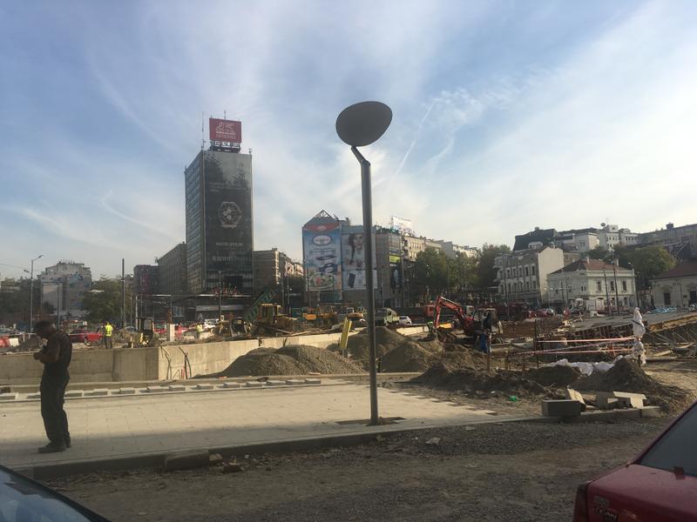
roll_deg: +1.2
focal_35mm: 29
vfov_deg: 48.2
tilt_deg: +6.2
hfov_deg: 61.7
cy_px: 261
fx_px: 584
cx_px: 348
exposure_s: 1/1399
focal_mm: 4.15
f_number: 2.2
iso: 25
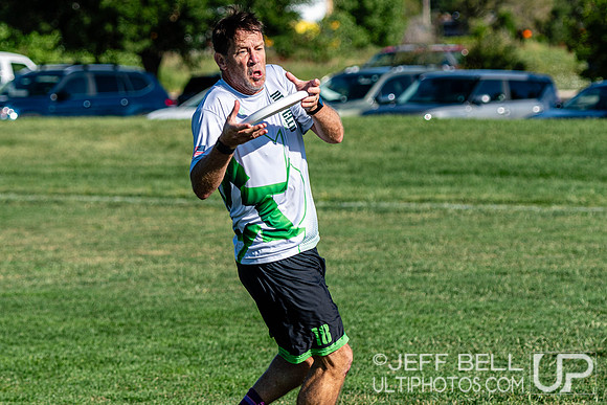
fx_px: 3407
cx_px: 303
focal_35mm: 202
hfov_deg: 10.2
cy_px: 127
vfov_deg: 6.8
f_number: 3.2
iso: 100
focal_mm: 98
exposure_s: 1/2000
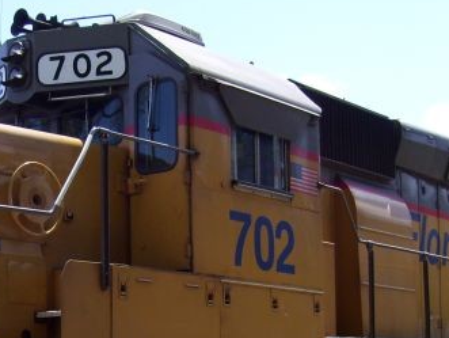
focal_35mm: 87
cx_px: 133
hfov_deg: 22.3
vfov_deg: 16.6
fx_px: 1130
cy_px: 346
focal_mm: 6
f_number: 2.7
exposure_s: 1/800
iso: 80
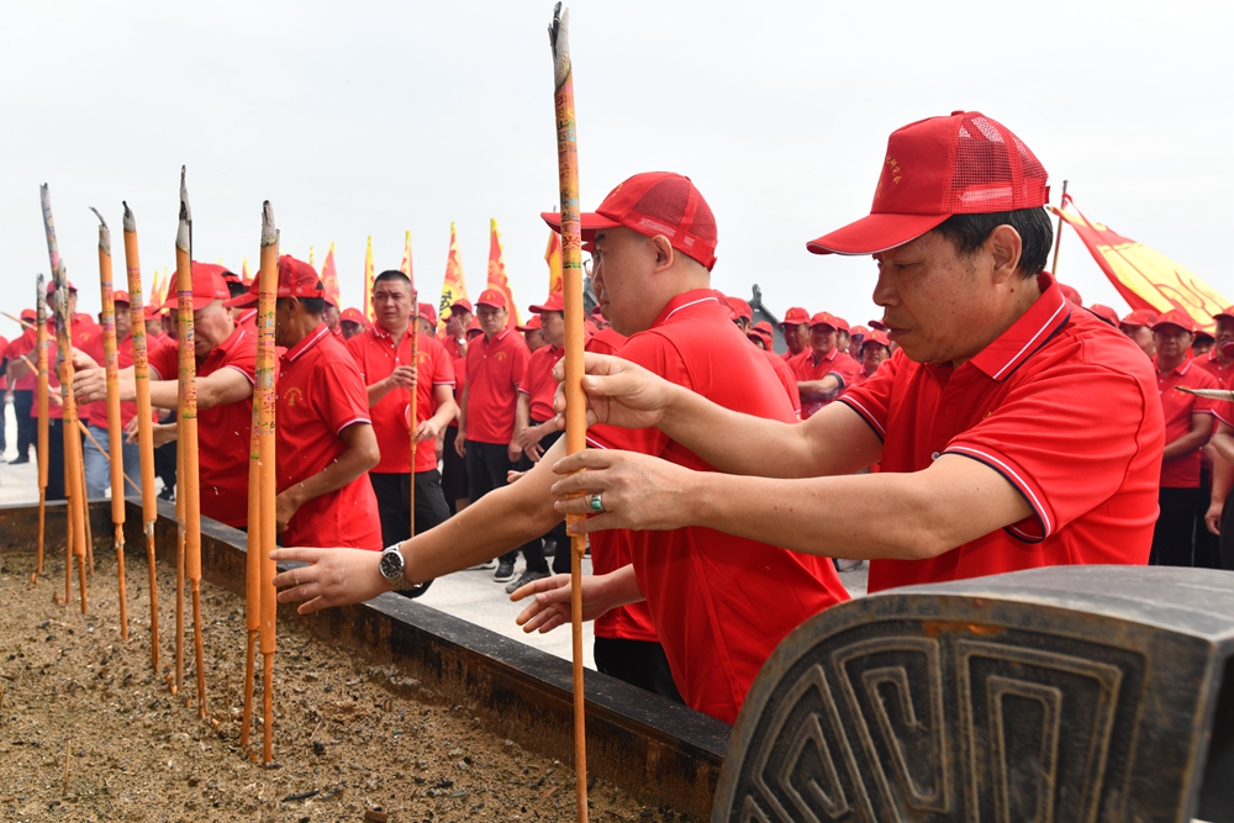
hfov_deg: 61.9
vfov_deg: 43.6
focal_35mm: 30
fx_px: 1028
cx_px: 617
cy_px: 412
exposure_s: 1/250
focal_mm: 30
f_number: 10
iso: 400
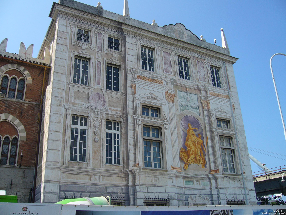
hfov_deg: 52.6
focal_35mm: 35
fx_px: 289
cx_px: 143
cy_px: 108
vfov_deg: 40.7
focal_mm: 5.8
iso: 64
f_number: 5.6
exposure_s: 1/320
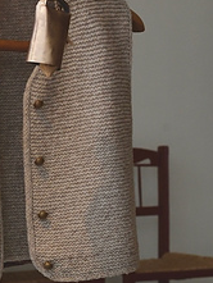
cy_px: 178
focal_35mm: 139
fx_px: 1139
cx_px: -22
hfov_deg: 10.5
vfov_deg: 14.2
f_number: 5.6
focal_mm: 50
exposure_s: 1/100
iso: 1000
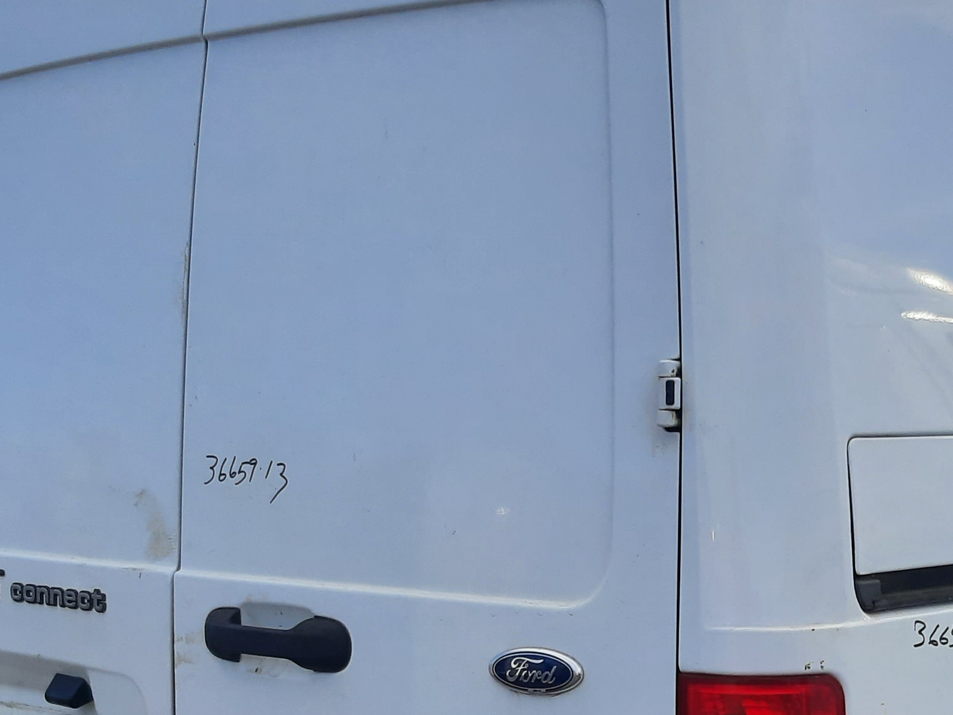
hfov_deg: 28.3
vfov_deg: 21.2
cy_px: 619
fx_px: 1872
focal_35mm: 68
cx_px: 661
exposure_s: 1/1104
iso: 40
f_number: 1.7
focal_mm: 3.92
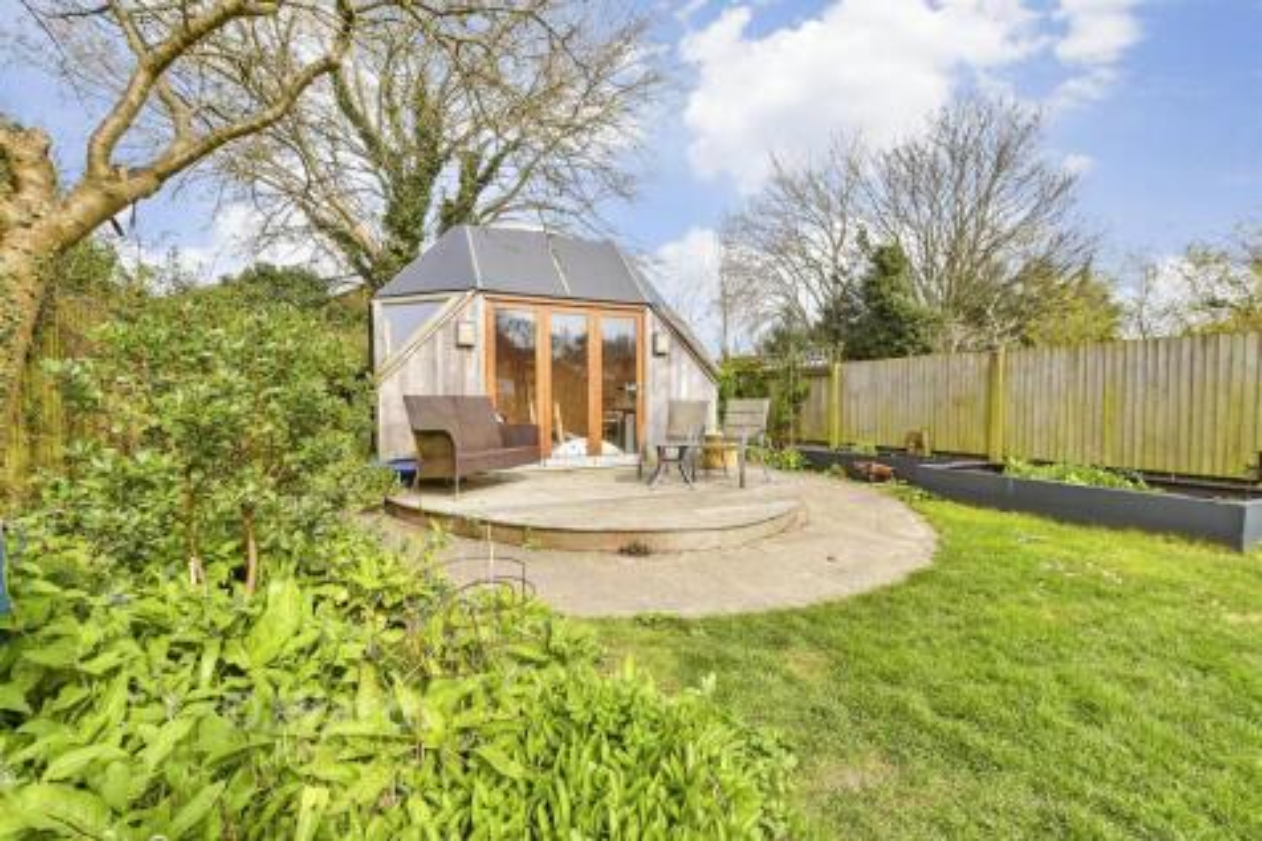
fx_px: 526
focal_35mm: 15
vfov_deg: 77.3
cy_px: 420
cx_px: 631
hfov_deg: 100.4
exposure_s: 1/200
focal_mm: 10
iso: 200
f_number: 8
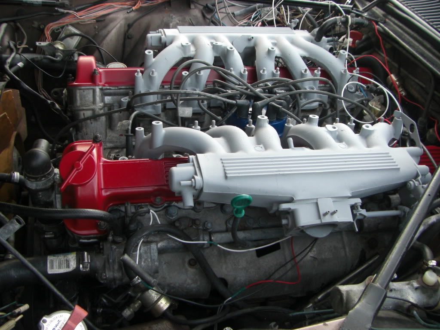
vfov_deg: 37.7
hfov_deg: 49.0
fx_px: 483
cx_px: 220
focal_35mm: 38
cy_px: 165
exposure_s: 1/80
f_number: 3.4
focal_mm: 6.3
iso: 200
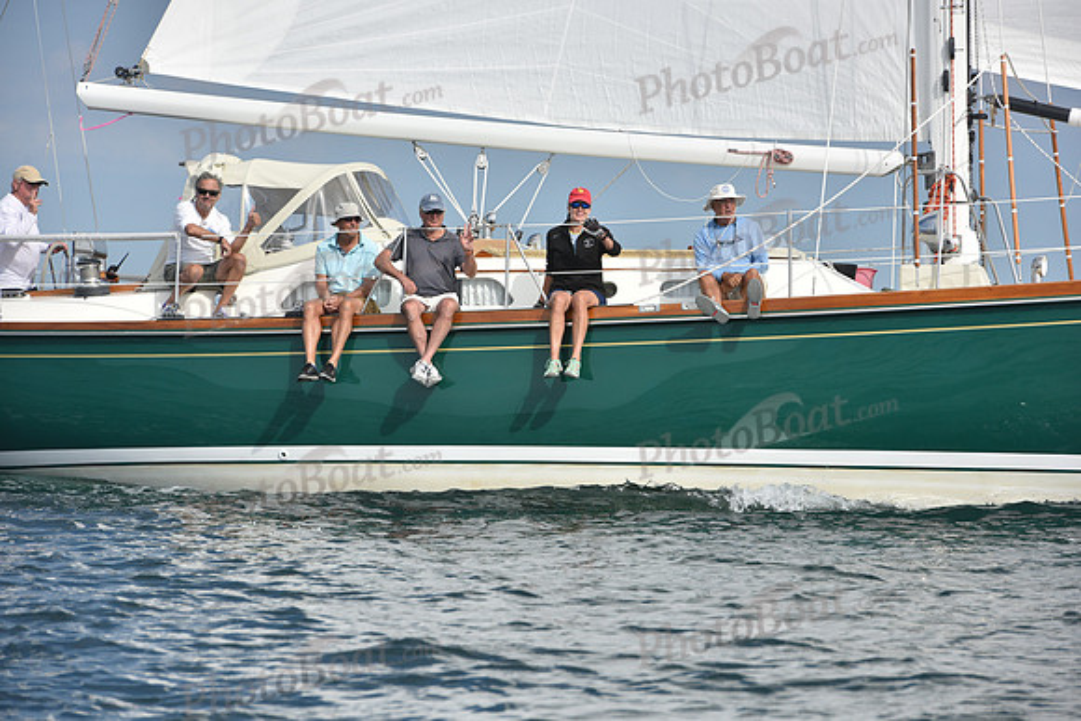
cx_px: 540
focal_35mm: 200
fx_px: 6007
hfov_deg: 10.3
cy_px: 360
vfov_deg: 6.9
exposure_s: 1/1250
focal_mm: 200
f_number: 9
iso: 320
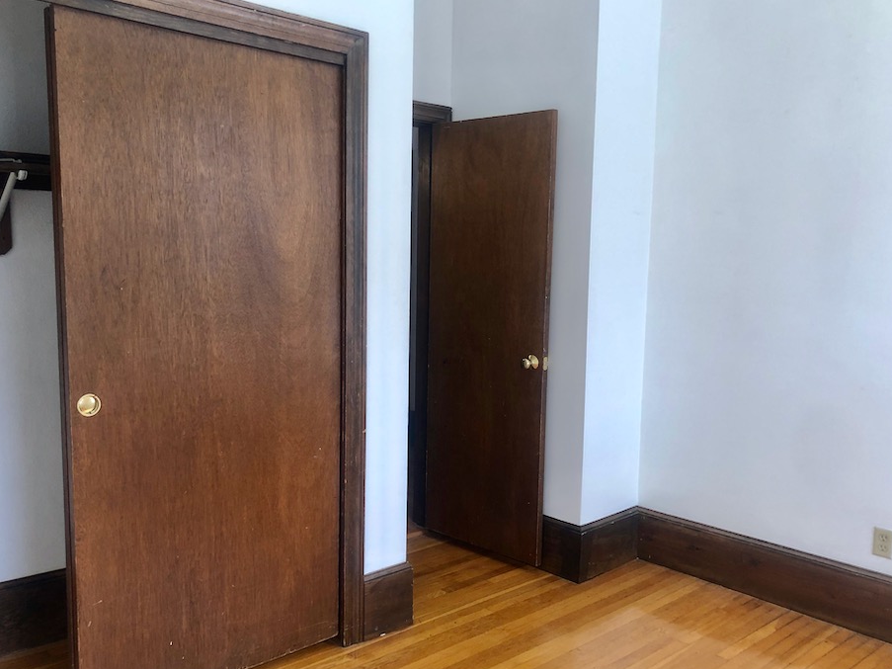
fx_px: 799
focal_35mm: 31
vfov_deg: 45.4
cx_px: 415
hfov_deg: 58.3
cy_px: 355
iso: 25
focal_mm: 3.99
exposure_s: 1/40
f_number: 1.8
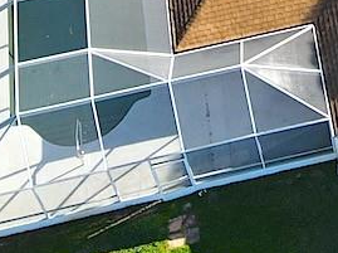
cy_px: -329
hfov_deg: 13.2
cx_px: 471
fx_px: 1394
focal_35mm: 143
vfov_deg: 9.4
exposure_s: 1/240
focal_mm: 4.5
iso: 100
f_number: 2.8
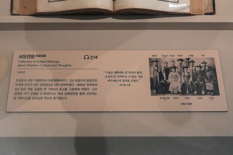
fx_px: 155
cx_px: 116
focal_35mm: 24
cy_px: 78
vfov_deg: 53.1
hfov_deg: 73.7
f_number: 4
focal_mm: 24
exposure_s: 1/80
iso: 3200
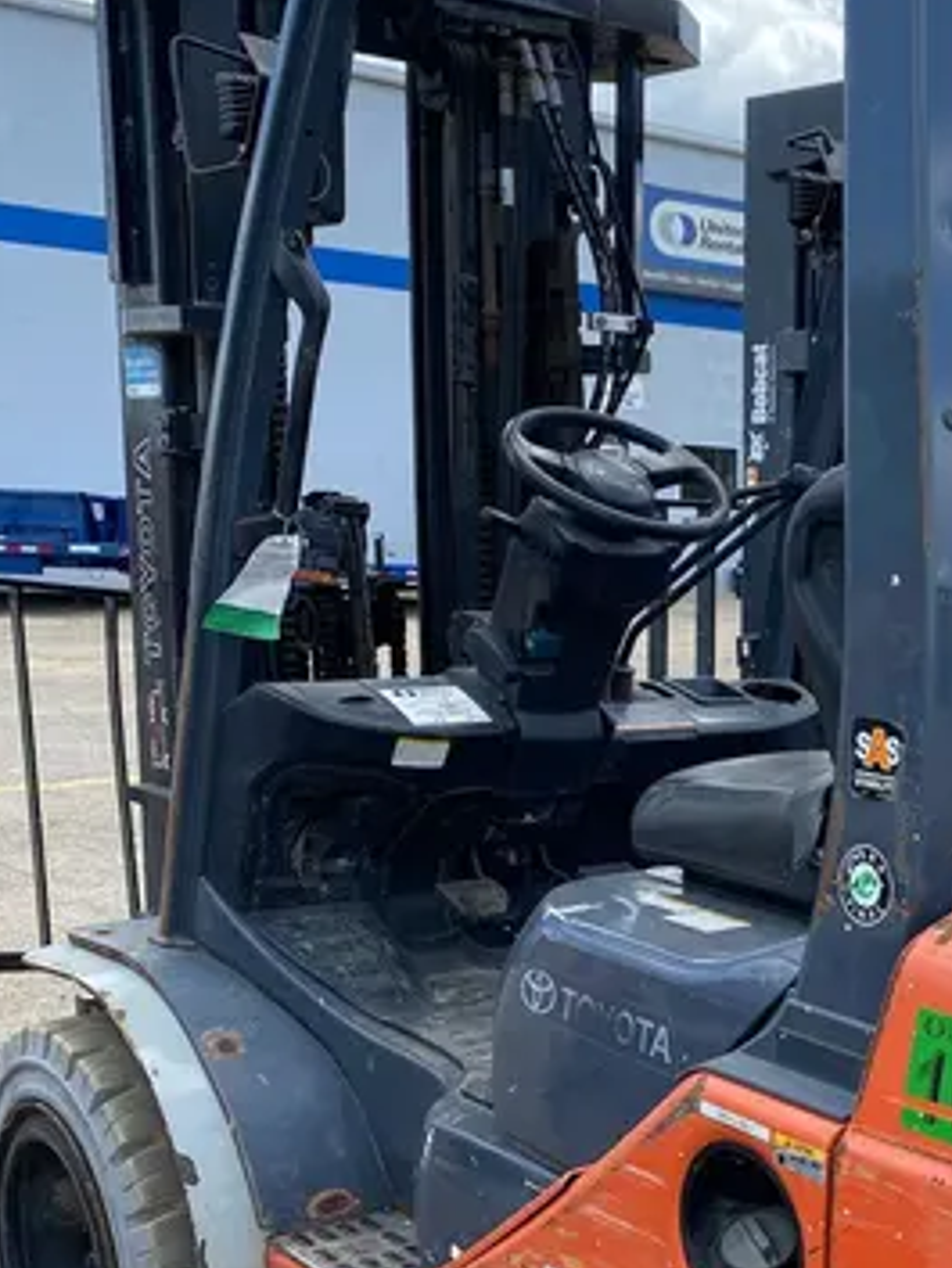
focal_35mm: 54
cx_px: 963
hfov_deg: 25.6
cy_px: 939
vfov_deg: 34.8
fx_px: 1979
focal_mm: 4.25
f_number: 1.8
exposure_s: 1/884
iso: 32
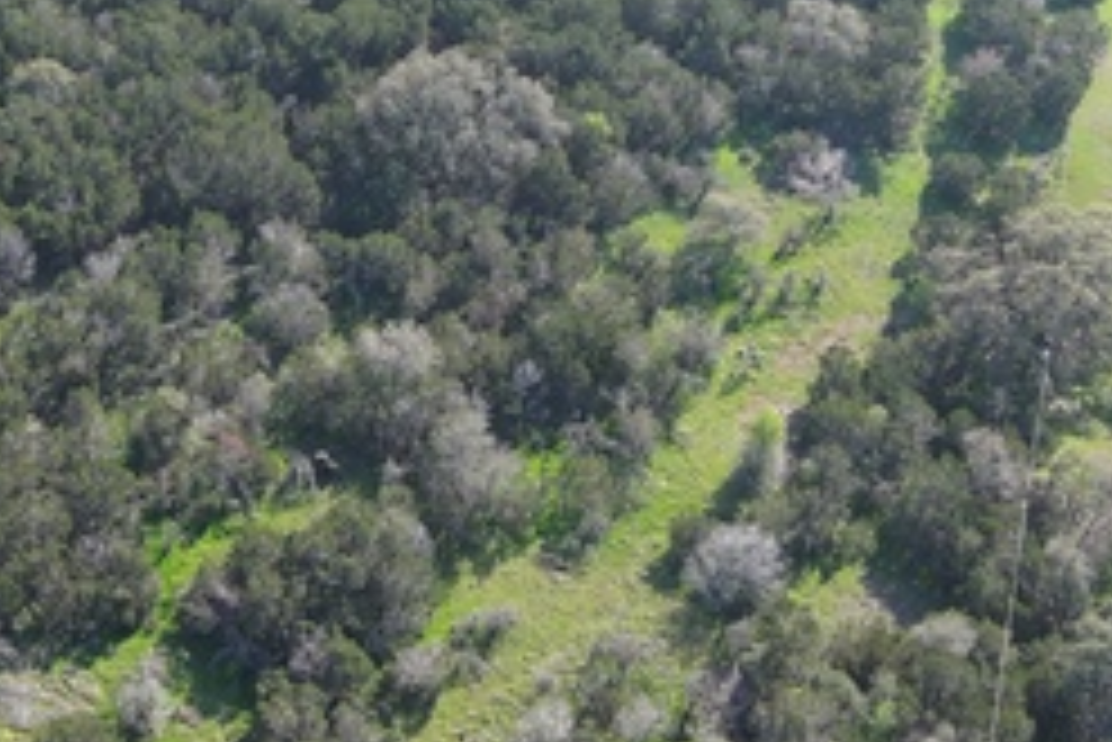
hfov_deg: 26.4
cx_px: 207
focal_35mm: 75
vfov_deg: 18.1
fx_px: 2318
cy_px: 151
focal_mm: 10.57
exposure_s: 1/395
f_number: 2.8
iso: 100
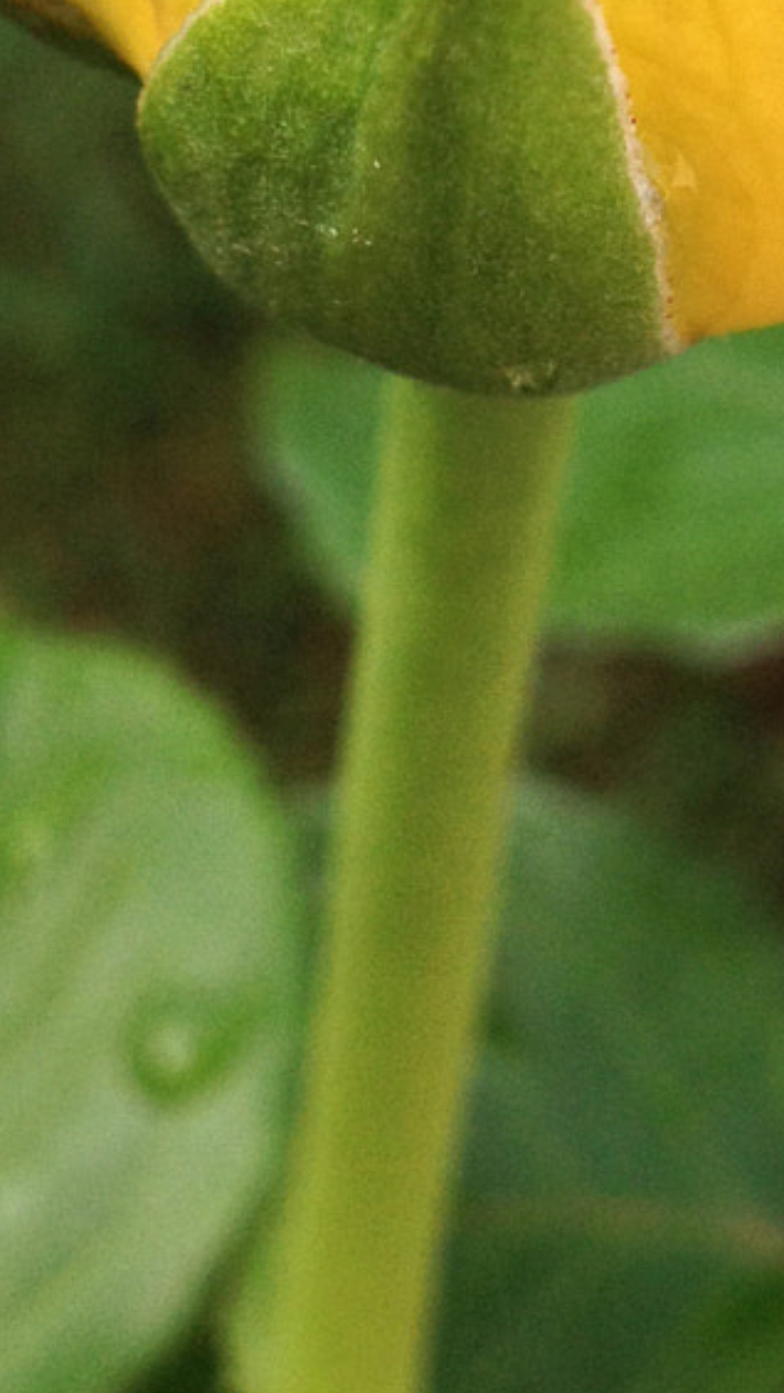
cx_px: 643
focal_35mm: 108
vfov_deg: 19.5
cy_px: 145
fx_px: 3990
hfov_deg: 11.2
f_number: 2.4
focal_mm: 4.28
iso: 50
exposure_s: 1/302
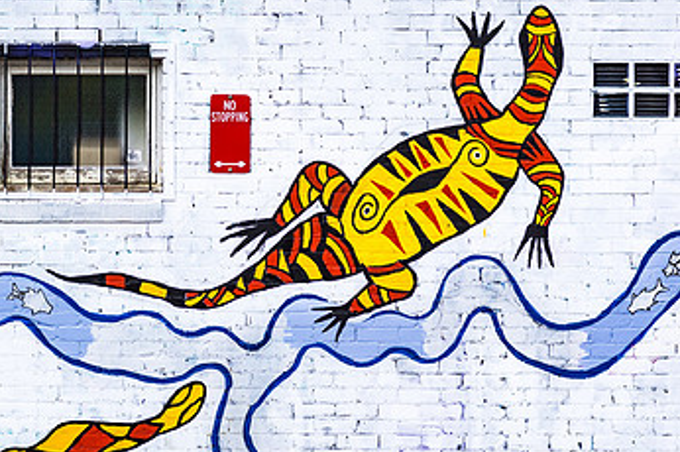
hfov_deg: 10.7
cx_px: 236
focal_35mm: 193
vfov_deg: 7.1
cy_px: 240
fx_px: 3642
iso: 100
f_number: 4
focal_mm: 77
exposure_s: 1/750
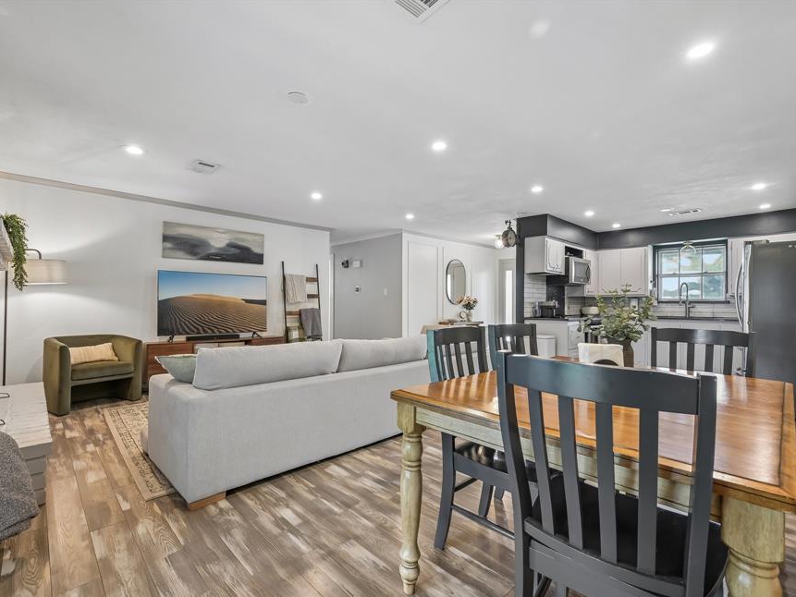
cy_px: 312
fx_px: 368
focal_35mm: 16
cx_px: 383
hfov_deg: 94.4
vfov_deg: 78.1
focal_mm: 14
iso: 250
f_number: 9
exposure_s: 1/2.5
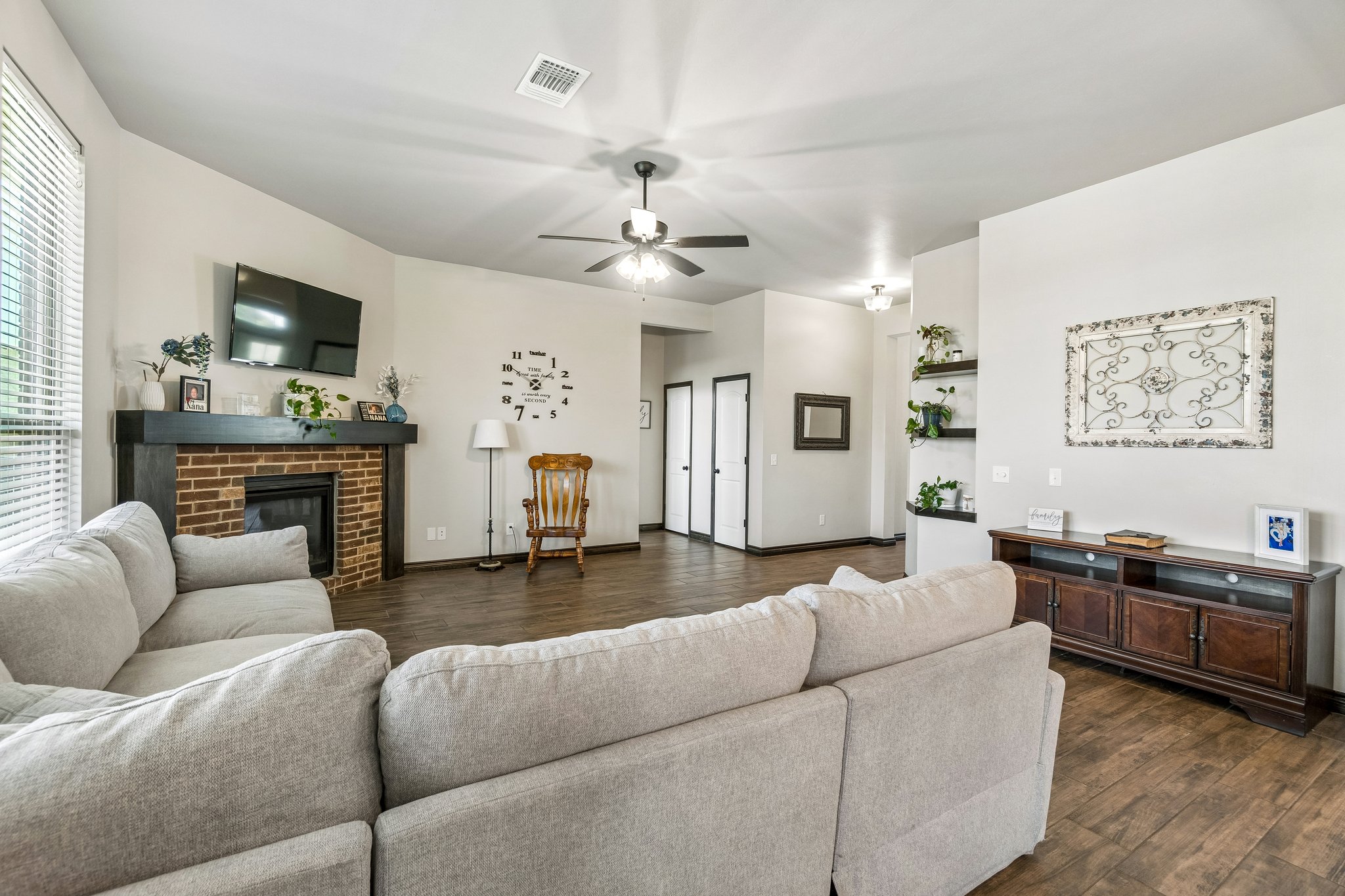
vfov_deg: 77.3
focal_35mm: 15
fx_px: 560
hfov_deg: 100.4
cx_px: 672
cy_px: 448
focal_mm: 10
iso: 200
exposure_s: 1/50
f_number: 6.3
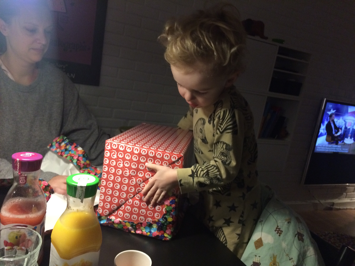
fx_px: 297
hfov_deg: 61.7
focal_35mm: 29
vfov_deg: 48.2
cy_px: 133
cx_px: 178
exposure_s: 1/20
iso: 320
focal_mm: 4.15
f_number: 2.2
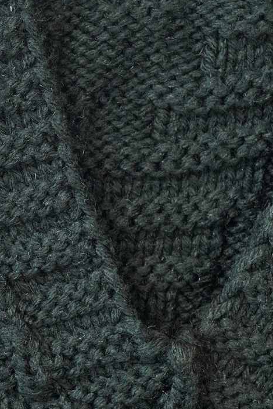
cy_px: 292
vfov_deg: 10.5
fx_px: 2229
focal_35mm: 196
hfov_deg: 6.8
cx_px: -217
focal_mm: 32
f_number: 6.3
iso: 320
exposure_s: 1/50
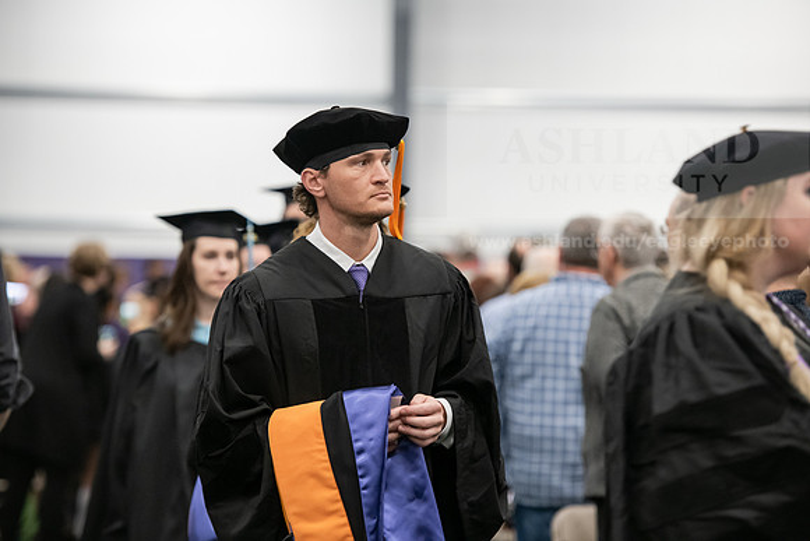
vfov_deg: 9.5
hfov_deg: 14.2
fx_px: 3263
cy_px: 270
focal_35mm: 145
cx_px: 405
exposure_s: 1/200
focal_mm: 145
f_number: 3.2
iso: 3200
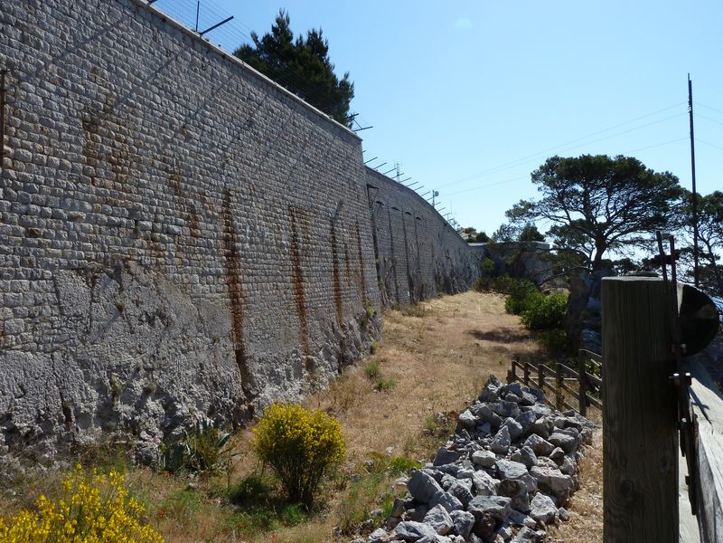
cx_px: 362
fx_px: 522
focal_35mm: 25
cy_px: 272
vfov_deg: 54.9
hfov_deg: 69.4
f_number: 5.6
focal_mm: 4.1
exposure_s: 1/400
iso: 80
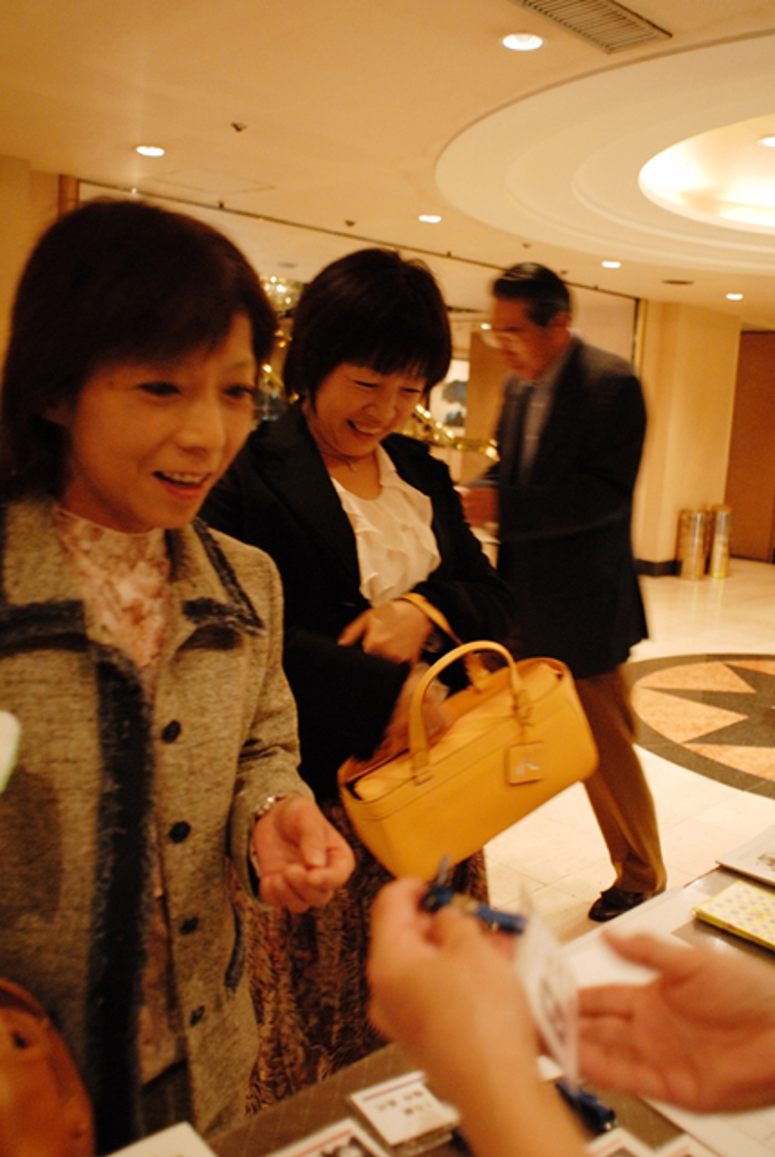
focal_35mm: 30
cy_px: 578
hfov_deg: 43.8
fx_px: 965
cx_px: 388
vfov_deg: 61.8
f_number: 2.8
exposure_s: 1/30
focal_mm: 20
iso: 800
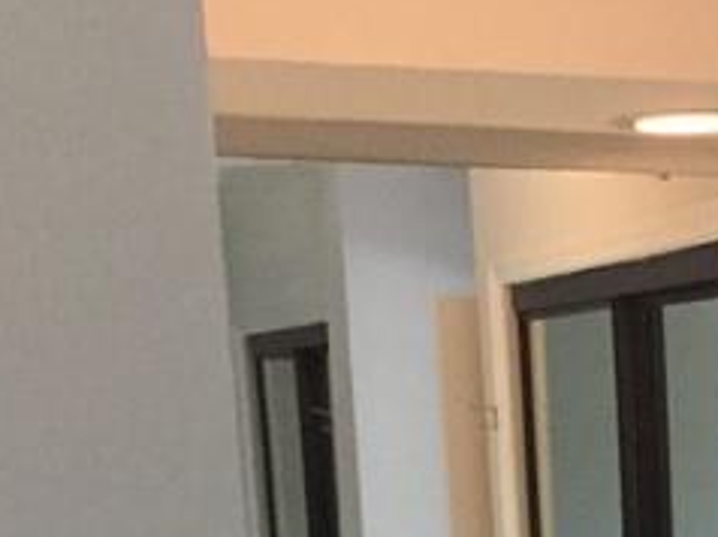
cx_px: 1125
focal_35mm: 125
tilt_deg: -10.2
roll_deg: +1.2
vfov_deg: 11.2
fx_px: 2590
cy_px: 905
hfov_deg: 14.5
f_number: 2.2
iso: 250
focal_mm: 4.15
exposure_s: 1/30
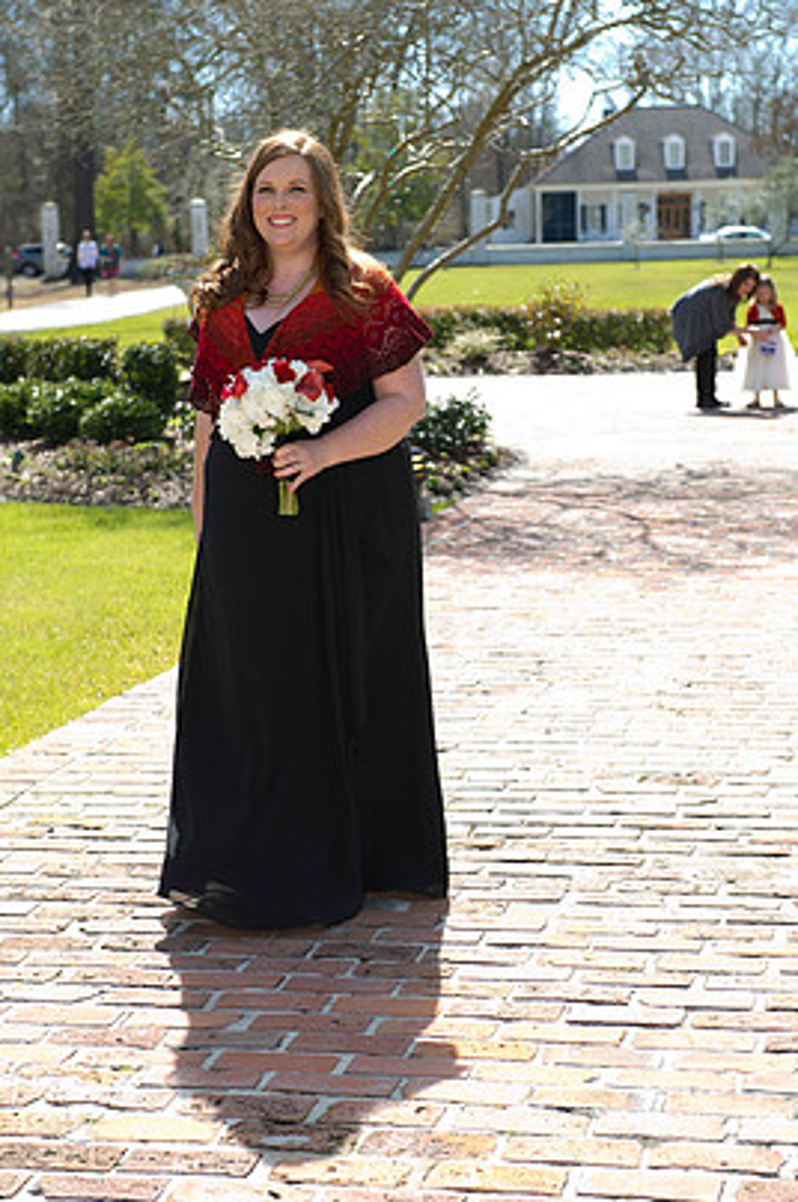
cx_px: 395
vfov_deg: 26.0
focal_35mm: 78
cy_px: 556
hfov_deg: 17.4
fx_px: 2602
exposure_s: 1/200
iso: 100
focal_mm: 70
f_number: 5.6
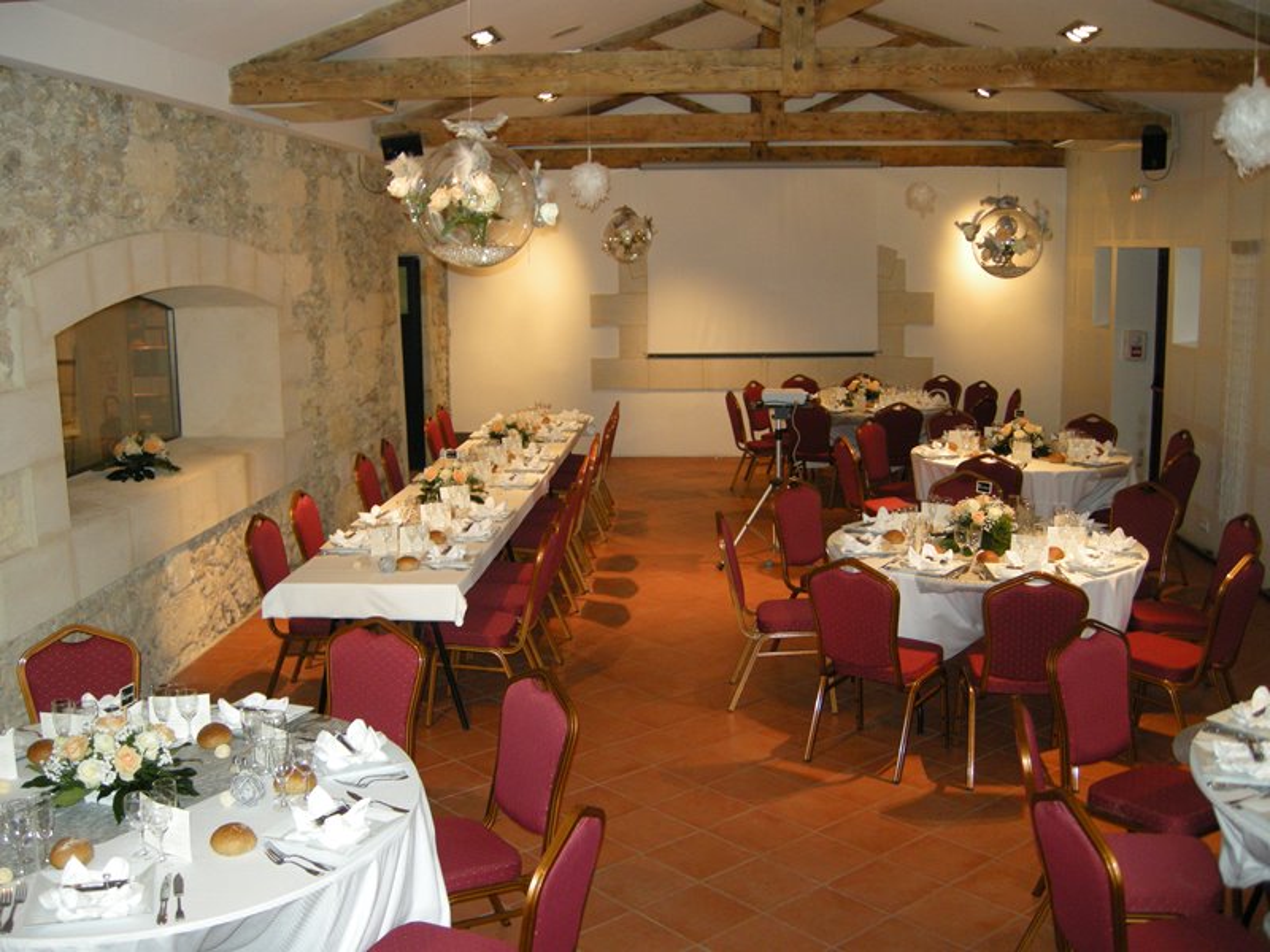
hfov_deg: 52.6
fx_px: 1284
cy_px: 476
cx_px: 635
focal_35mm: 35
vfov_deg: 40.7
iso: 222
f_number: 2.7
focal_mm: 7.5
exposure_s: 1/30
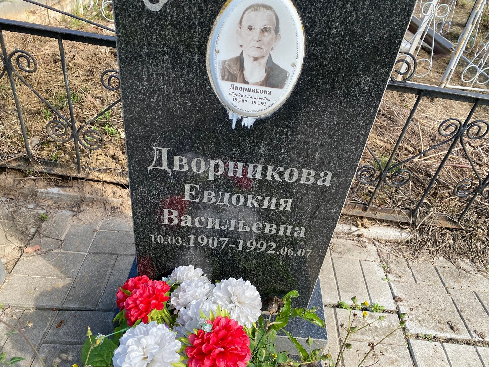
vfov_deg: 53.1
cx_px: 244
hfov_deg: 67.3
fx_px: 367
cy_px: 184
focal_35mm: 26
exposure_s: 1/810
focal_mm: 4.25
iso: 32
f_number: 1.8
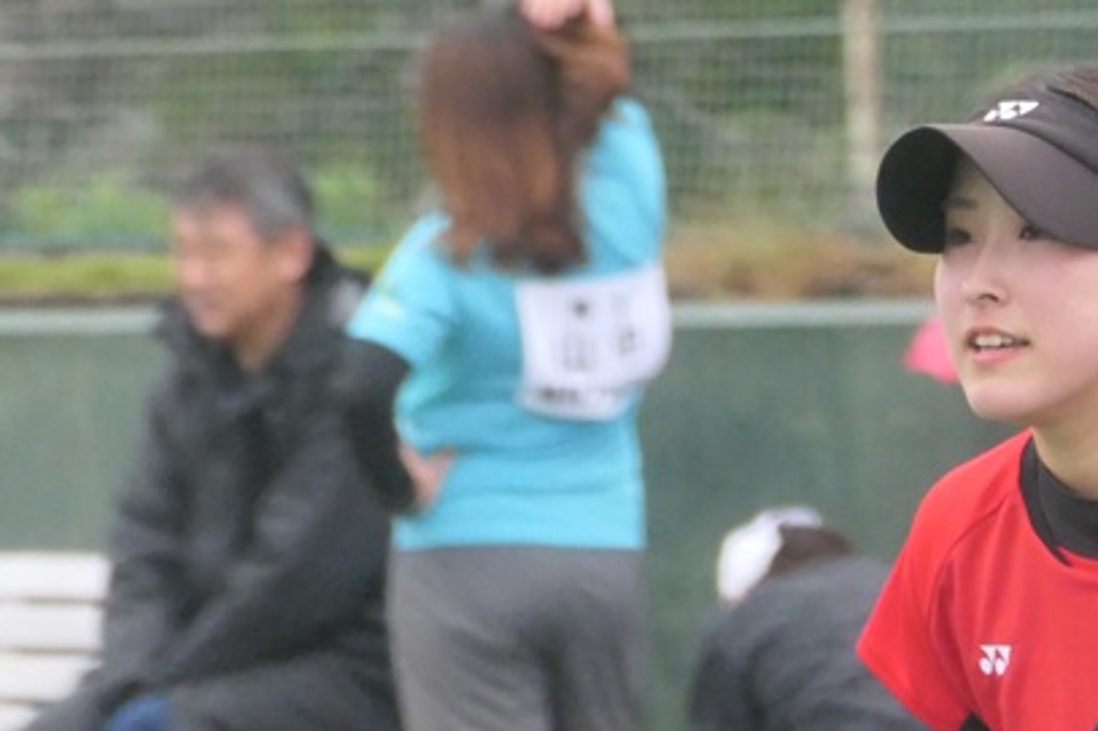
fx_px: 22468
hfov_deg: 2.8
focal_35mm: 737
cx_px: 1147
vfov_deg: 1.9
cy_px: 819
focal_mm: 100.06
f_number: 4
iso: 2500
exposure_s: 1/3200
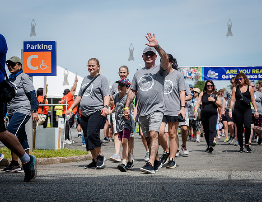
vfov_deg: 16.1
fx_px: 714
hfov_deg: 20.8
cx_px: 156
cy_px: 103
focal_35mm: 93
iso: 250
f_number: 4.5
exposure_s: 1/2500
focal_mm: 80
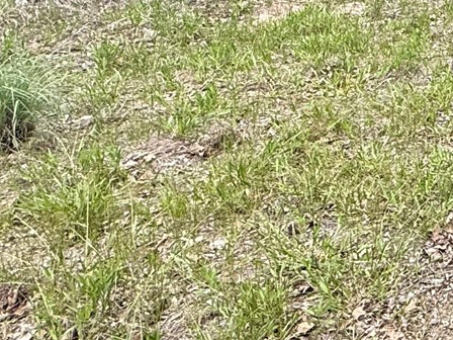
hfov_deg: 22.8
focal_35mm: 64
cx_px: 731
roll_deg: -1.0
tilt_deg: -5.3
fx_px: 838
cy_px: -114
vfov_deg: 20.7
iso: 64
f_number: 2.2
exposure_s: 1/631
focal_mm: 2.22
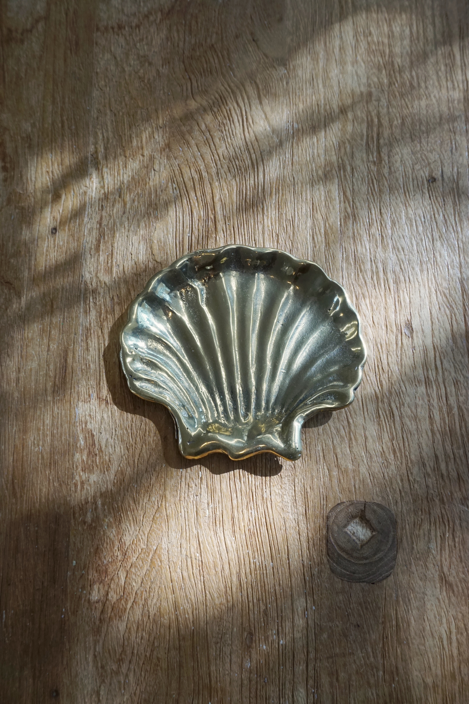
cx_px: 234
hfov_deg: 43.6
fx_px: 586
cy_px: 352
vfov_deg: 61.9
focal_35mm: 30
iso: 1000
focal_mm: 20
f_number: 11
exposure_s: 1/160
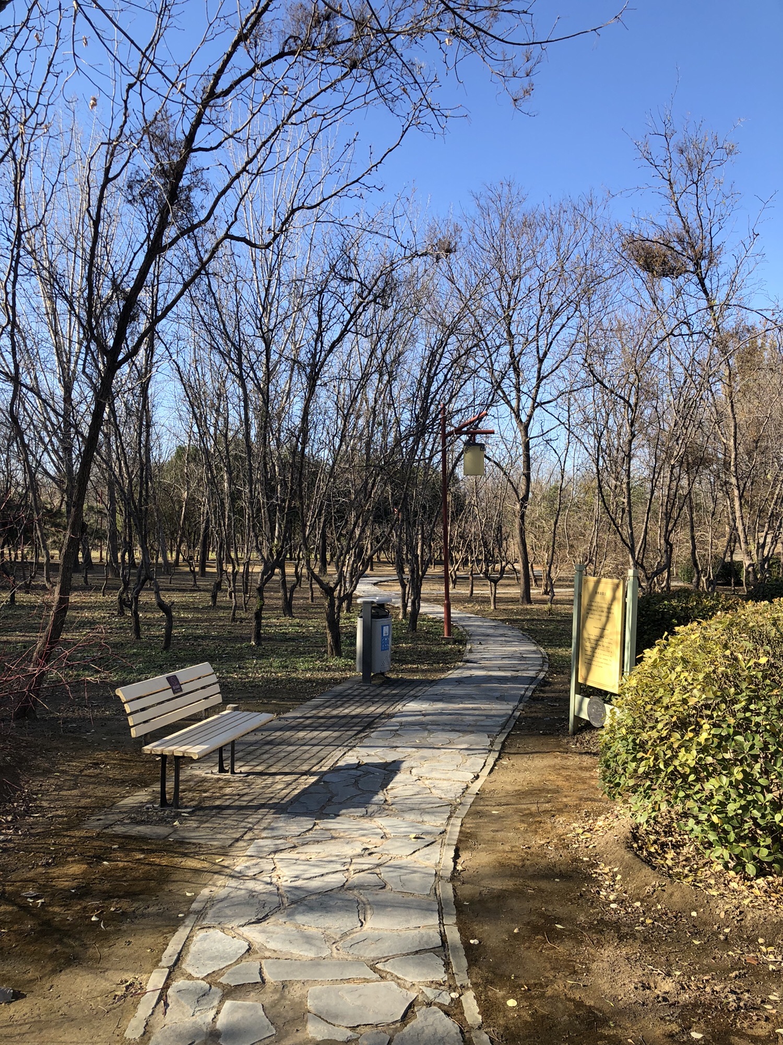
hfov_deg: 49.7
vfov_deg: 63.4
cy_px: 522
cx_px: 392
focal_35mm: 28
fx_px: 844
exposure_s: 1/787
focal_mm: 4
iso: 20
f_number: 1.8
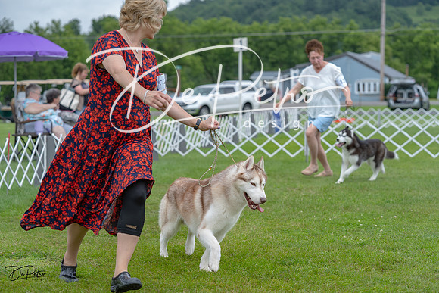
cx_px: 220
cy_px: 146
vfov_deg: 14.3
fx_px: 1171
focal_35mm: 96
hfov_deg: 21.2
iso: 400
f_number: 4.5
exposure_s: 1/1000
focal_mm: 96
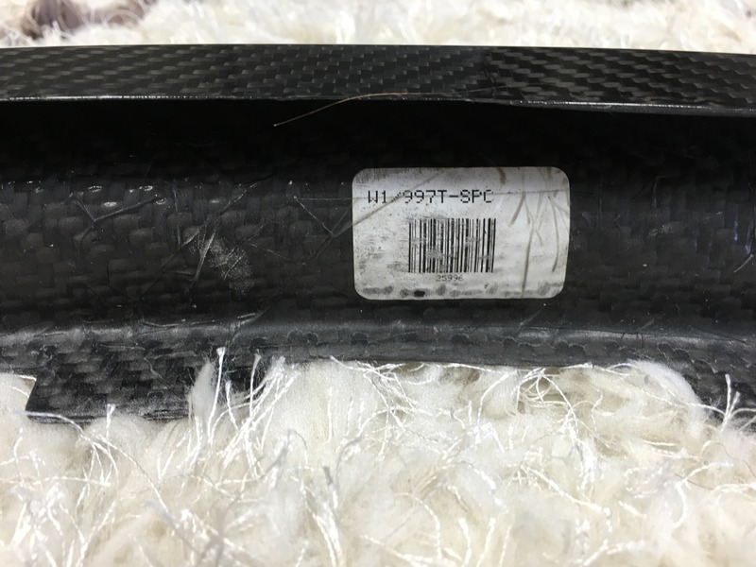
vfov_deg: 48.2
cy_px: 284
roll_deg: -0.3
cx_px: 378
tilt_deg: -37.5
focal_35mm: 29
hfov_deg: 61.7
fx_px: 633
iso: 32
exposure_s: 1/15
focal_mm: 4.15
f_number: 2.2
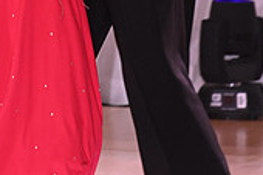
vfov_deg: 2.2
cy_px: -125
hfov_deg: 3.3
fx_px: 4496
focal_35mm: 616
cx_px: 27
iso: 1000
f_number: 5
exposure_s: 1/200
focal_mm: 180
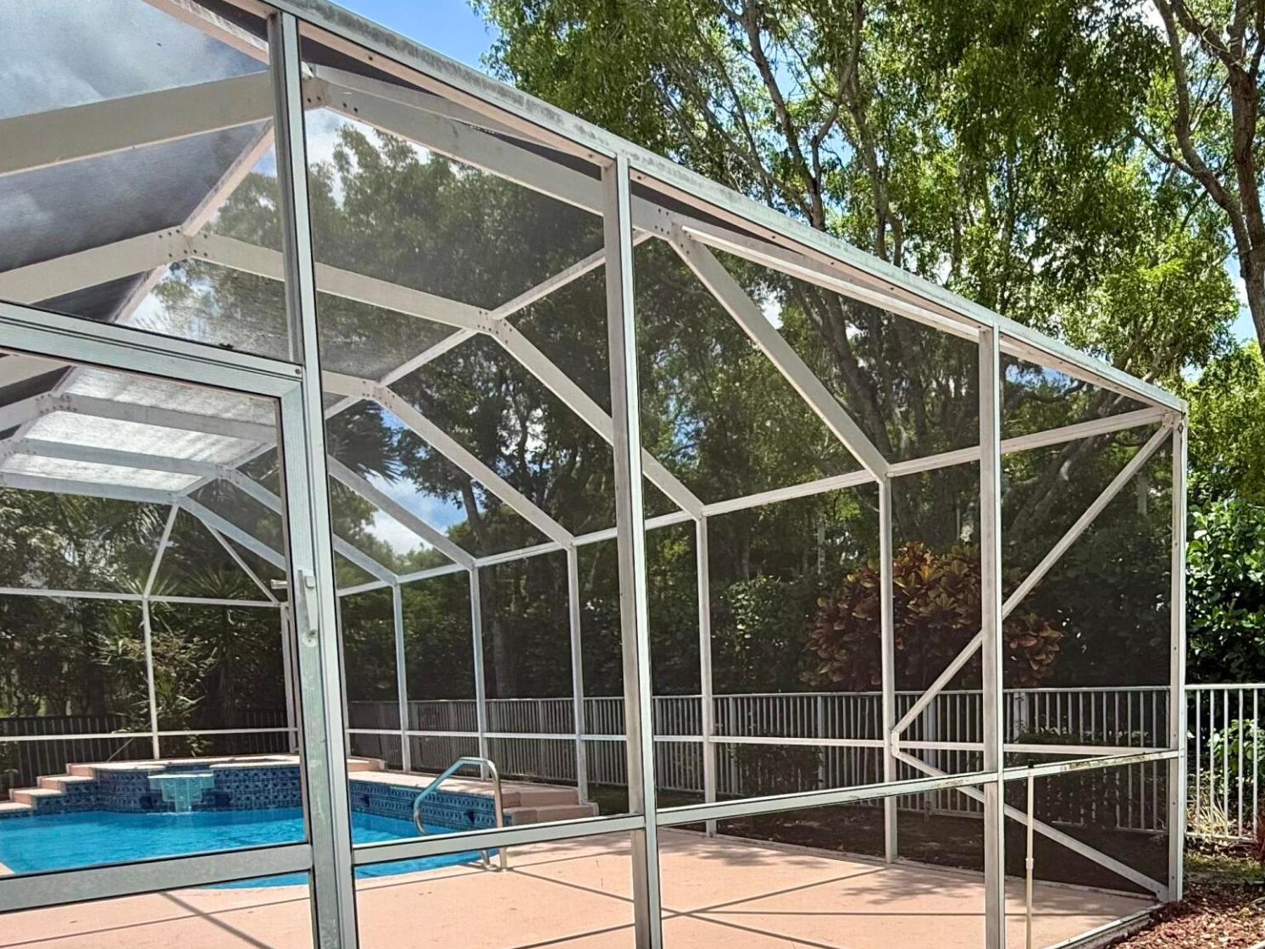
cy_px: 778
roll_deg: +0.3
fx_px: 987
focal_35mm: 27
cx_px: 902
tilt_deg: -9.4
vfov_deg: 48.1
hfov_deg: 62.6
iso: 50
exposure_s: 1/1001
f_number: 2.2
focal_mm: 2.22
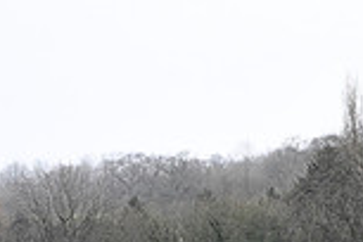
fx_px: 3055
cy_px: 268
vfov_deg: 4.5
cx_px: 686
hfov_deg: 6.6
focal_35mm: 303
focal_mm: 80
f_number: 3.5
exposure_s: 1/800
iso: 4000
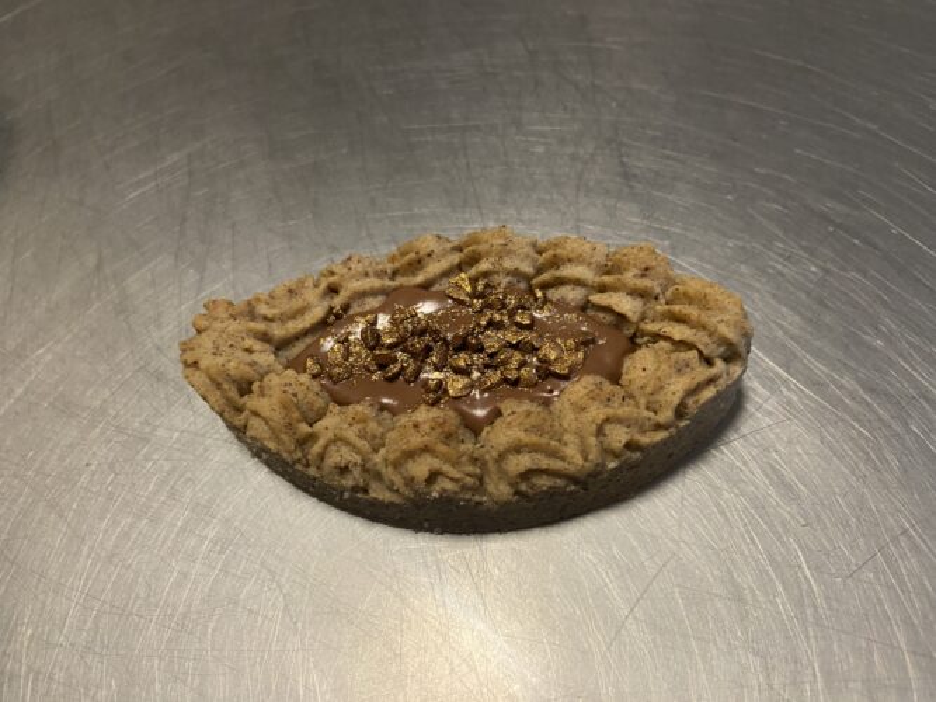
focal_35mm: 26
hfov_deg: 67.3
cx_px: 468
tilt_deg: -57.4
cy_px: 351
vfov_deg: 53.0
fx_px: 703
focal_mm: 4.25
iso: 250
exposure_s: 1/60
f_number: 1.8
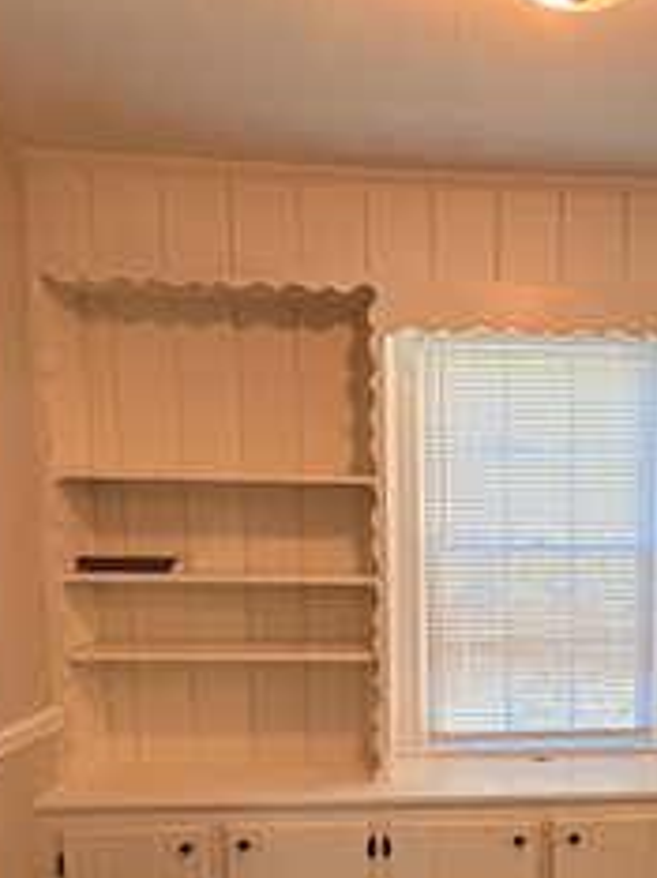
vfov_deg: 47.6
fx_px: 963
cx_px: 597
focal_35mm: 38
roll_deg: -0.7
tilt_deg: -6.3
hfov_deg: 35.4
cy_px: 632
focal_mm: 2.22
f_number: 2.2
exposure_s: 1/60
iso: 160
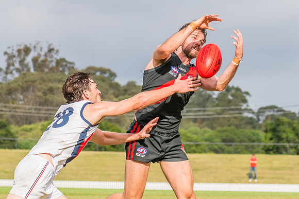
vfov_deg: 4.9
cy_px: 81
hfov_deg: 7.4
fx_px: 2319
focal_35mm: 279
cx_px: 226
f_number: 11
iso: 800
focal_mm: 170
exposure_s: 1/1250
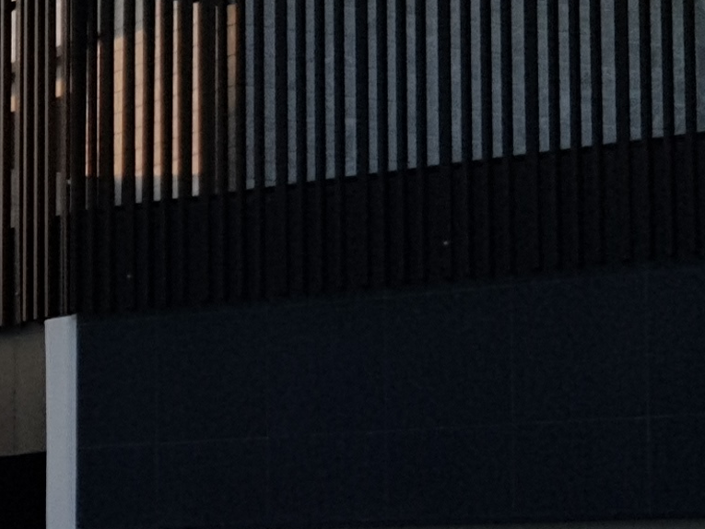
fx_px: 2791
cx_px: -461
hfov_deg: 13.3
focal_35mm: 137
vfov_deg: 10.8
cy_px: 380
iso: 40
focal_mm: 4.3
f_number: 1.7
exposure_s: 1/1860
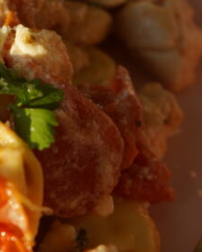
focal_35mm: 133
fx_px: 994
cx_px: -71
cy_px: 96
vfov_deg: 14.5
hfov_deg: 11.3
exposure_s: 1/160
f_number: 4
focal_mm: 38
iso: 160
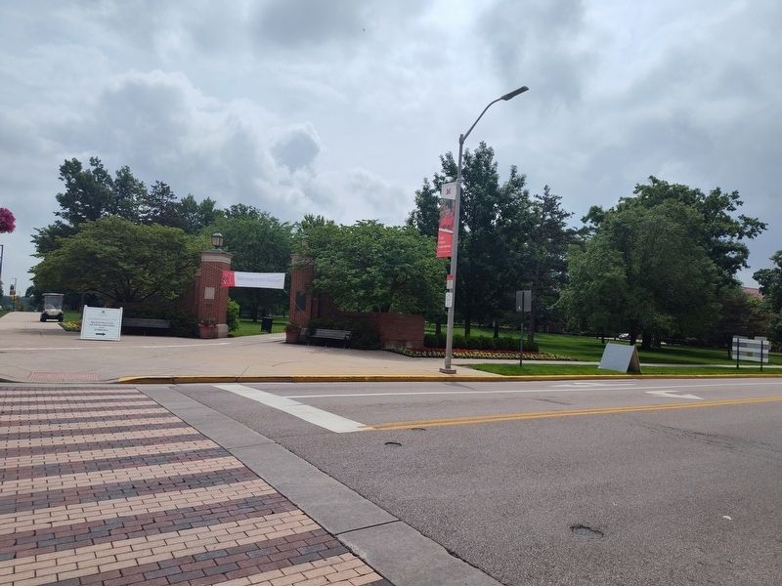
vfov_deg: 58.9
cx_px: 391
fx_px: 520
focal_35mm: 23
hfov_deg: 73.9
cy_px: 293
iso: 100
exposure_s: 1/3714
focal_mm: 5.56
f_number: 1.8
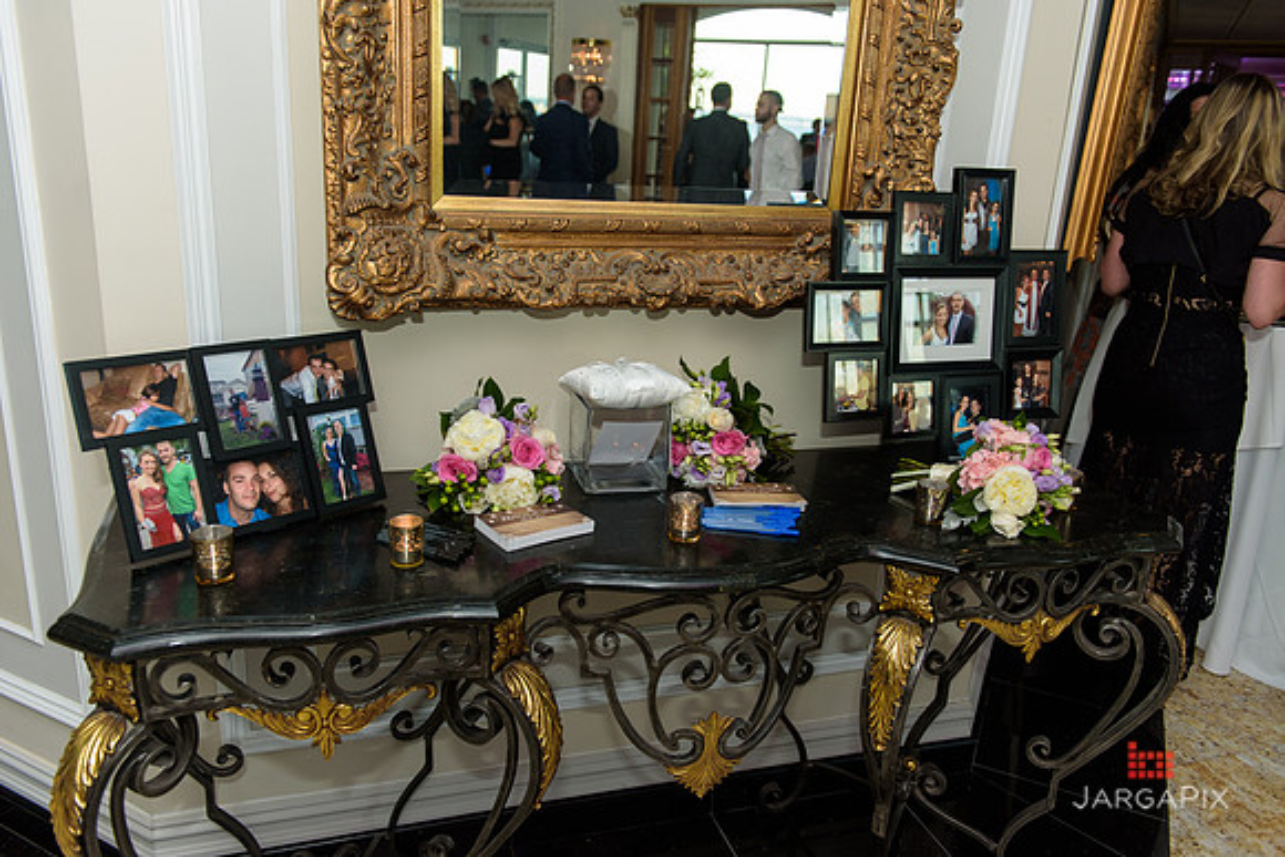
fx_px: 1000
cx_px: 642
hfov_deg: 65.5
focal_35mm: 28
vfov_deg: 46.4
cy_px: 428
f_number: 3.2
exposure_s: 1/200
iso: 400
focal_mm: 28
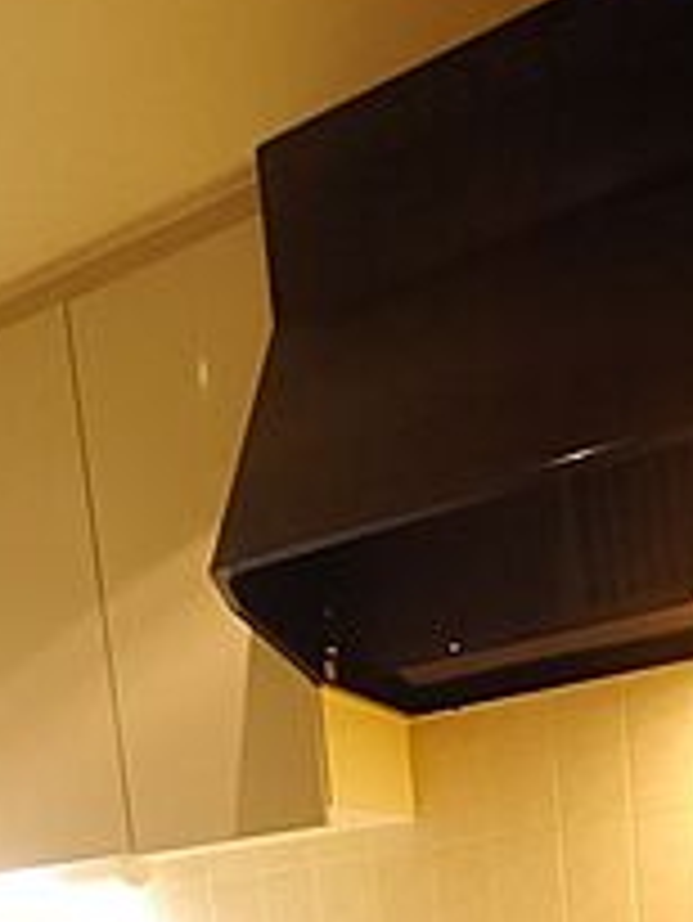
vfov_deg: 35.0
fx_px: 1093
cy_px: 1138
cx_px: 256
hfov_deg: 35.0
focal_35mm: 41
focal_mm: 7
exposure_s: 1/60
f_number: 4
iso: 3200
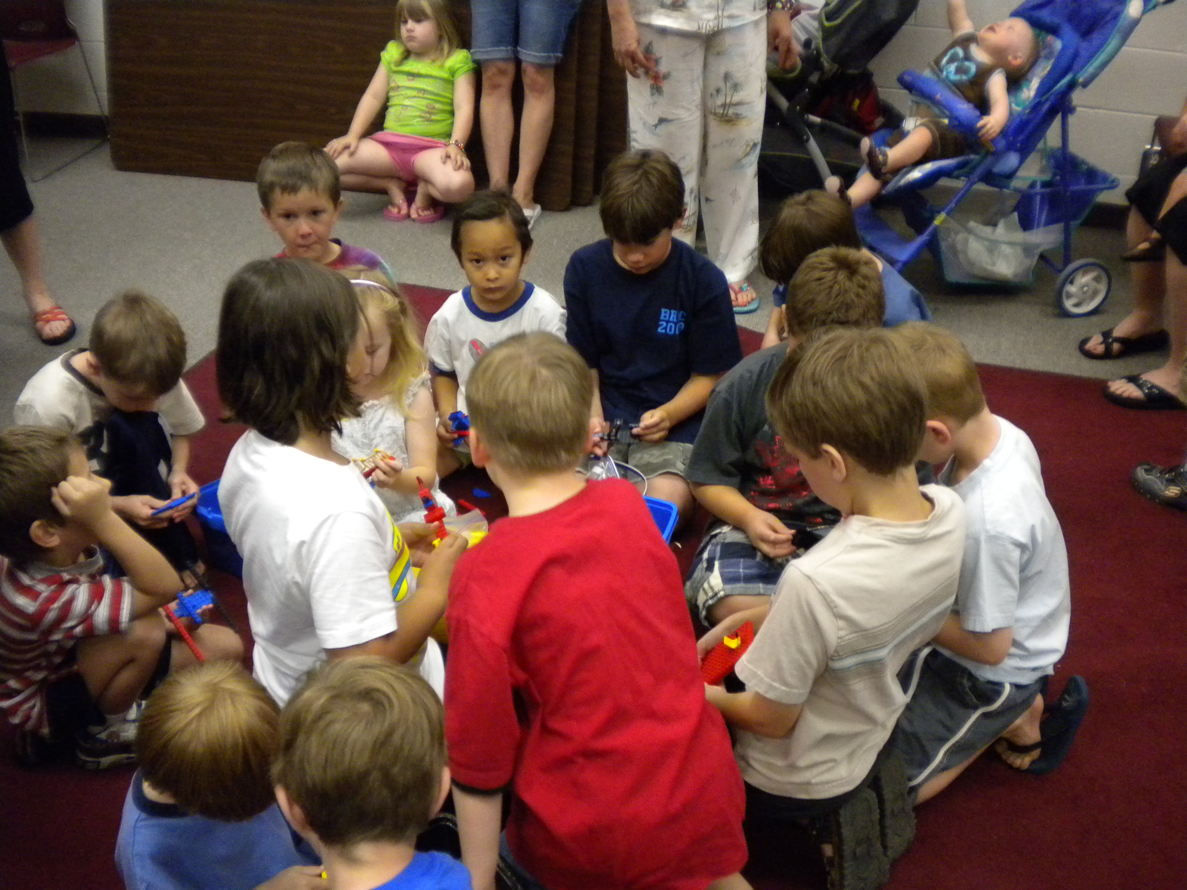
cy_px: 445
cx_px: 594
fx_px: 1200
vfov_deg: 40.7
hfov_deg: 52.6
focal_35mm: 35
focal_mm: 6.3
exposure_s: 1/55.6
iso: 563
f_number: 3.1
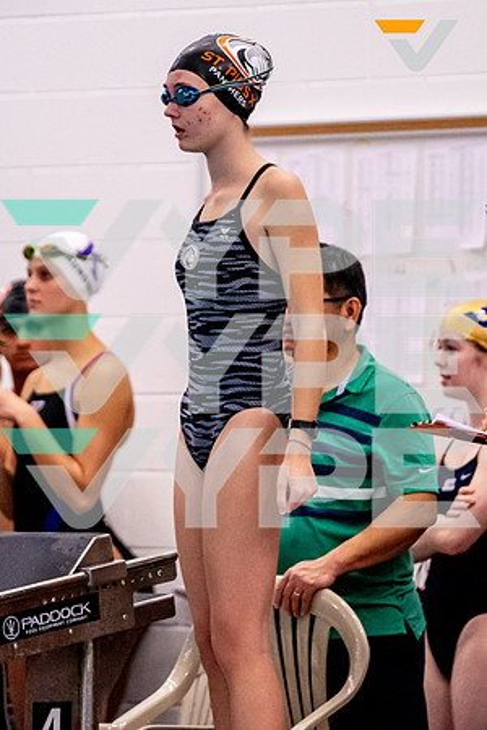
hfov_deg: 3.7
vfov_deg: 5.6
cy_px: 283
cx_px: 202
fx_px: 7463
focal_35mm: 368
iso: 6400
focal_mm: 200
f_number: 2.8
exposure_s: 1/1600
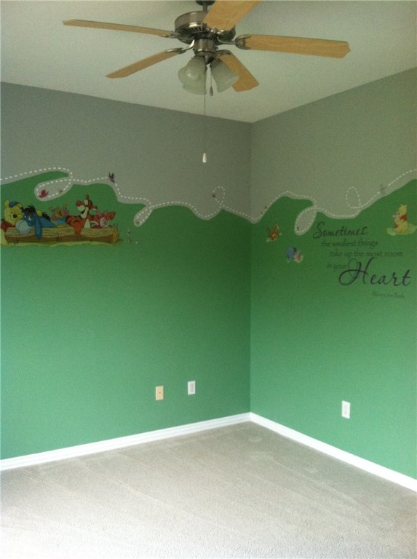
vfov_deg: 52.7
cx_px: 208
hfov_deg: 40.6
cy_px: 280
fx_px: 564
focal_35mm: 35
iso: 200
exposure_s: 1/17
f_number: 2.8
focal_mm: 3.85
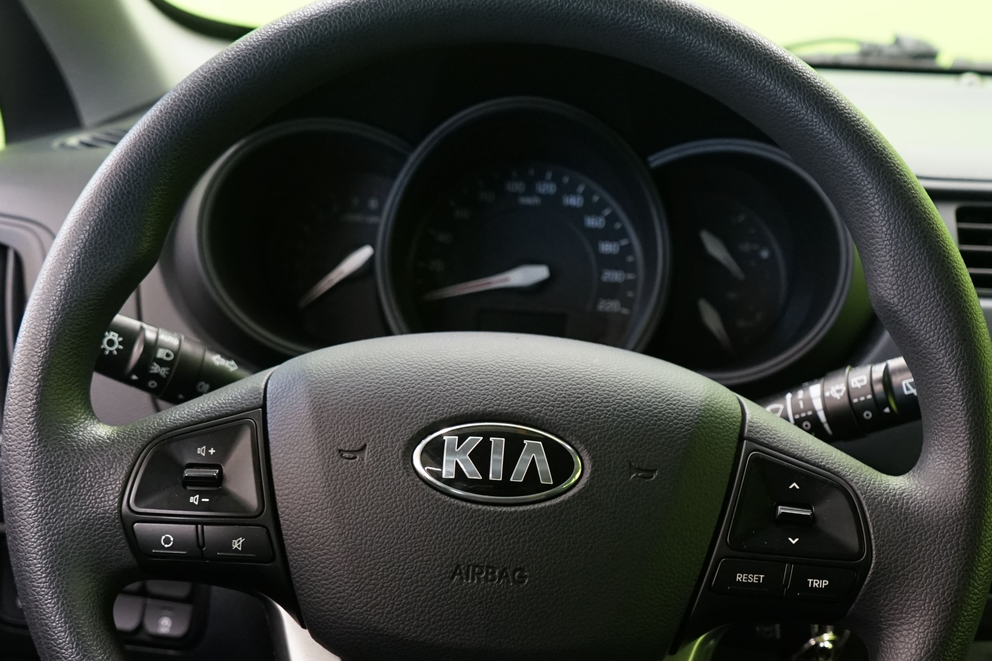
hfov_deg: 40.3
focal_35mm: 49
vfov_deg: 27.3
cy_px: 455
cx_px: 502
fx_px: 1350
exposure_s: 1/20
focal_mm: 29
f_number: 5
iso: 2000
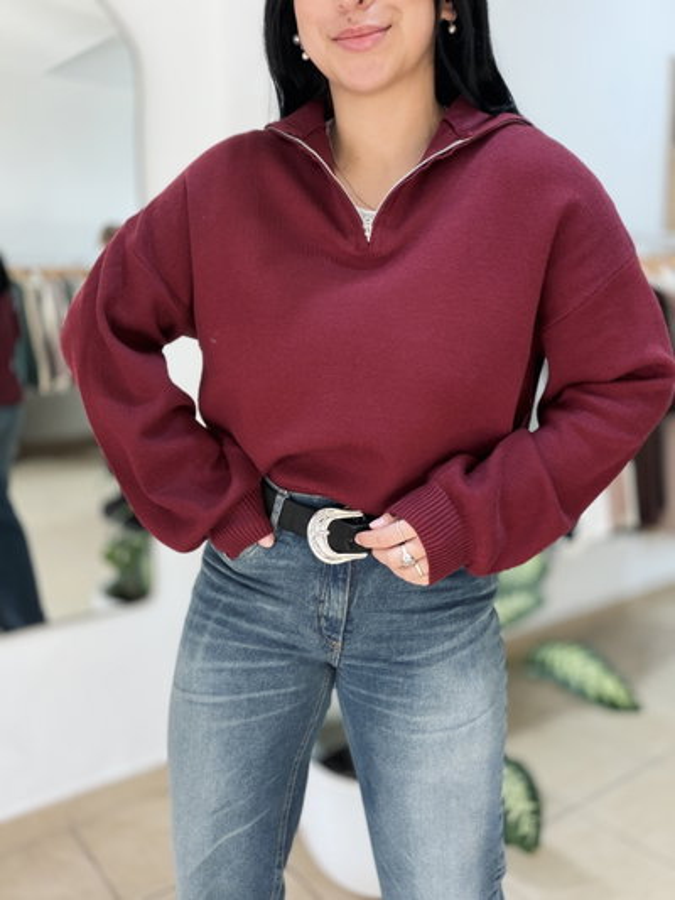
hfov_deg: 46.8
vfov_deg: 60.0
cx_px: 338
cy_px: 450
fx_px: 780
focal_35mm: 30
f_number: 1.9
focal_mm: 2.71
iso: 64
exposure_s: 1/100
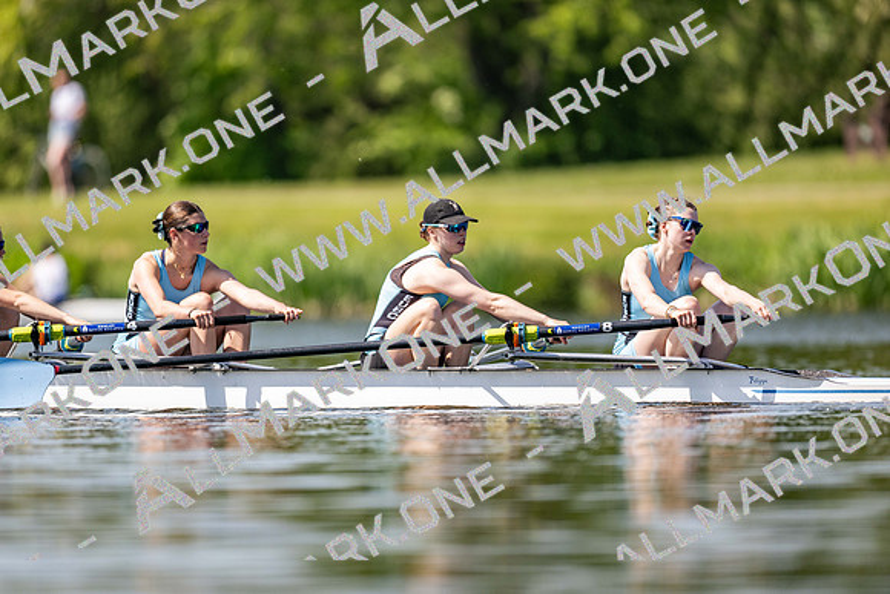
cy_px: 297
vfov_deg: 2.3
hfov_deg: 3.4
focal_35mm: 600
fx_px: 14836
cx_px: 445
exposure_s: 1/2500
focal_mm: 600
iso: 320
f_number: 4
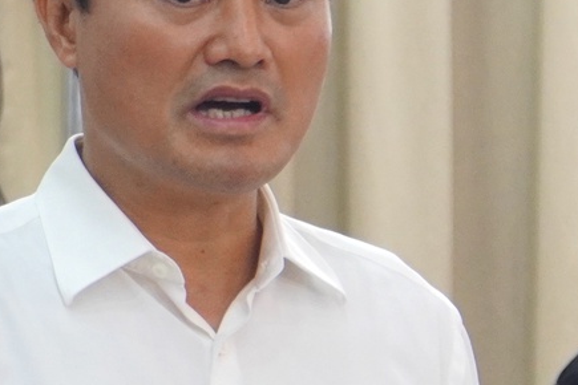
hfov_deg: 4.4
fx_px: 7529
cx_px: 757
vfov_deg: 2.9
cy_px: 441
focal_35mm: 469
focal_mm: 68
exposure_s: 1/125
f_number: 4
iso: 1000
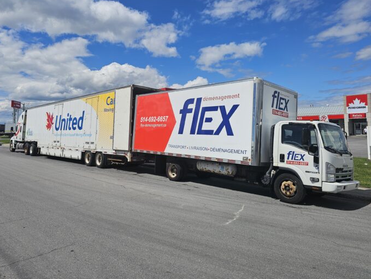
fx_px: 279
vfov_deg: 53.0
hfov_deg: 67.2
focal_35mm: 26
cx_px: 170
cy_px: 124
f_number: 1.7
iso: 10
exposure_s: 1/2151
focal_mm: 6.3
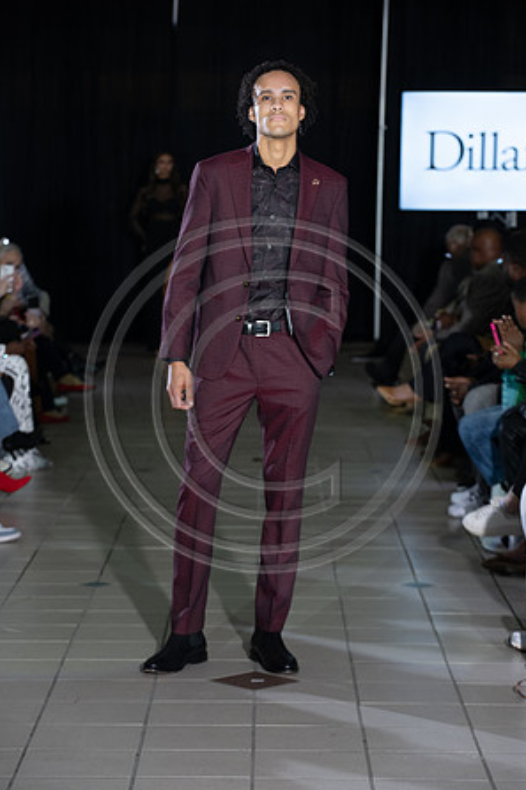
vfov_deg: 18.4
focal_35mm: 111
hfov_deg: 12.3
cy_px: 393
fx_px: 2434
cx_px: 264
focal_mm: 110
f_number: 5
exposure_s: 1/160
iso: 1250
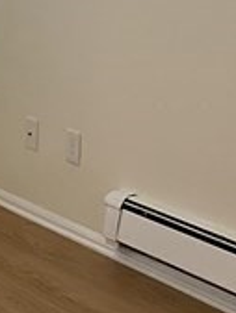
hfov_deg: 11.9
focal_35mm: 118
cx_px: -145
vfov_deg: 16.6
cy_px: 232
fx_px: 1071
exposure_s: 1/60
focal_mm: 4.25
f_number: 1.8
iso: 160
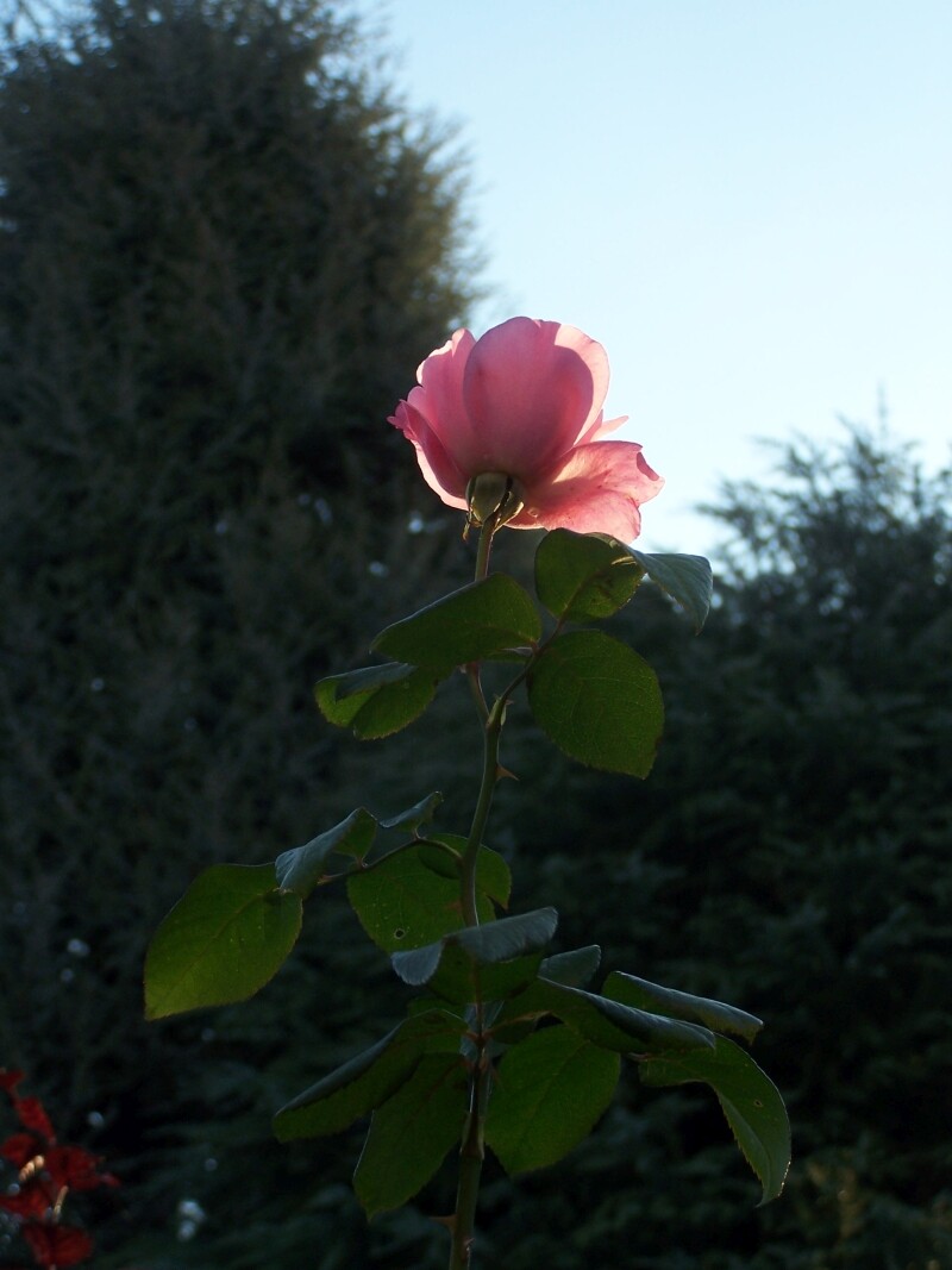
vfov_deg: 26.0
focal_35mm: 75
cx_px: 476
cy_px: 635
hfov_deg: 19.6
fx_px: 2751
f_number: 3.2
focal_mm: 12.4
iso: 80
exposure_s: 1/350
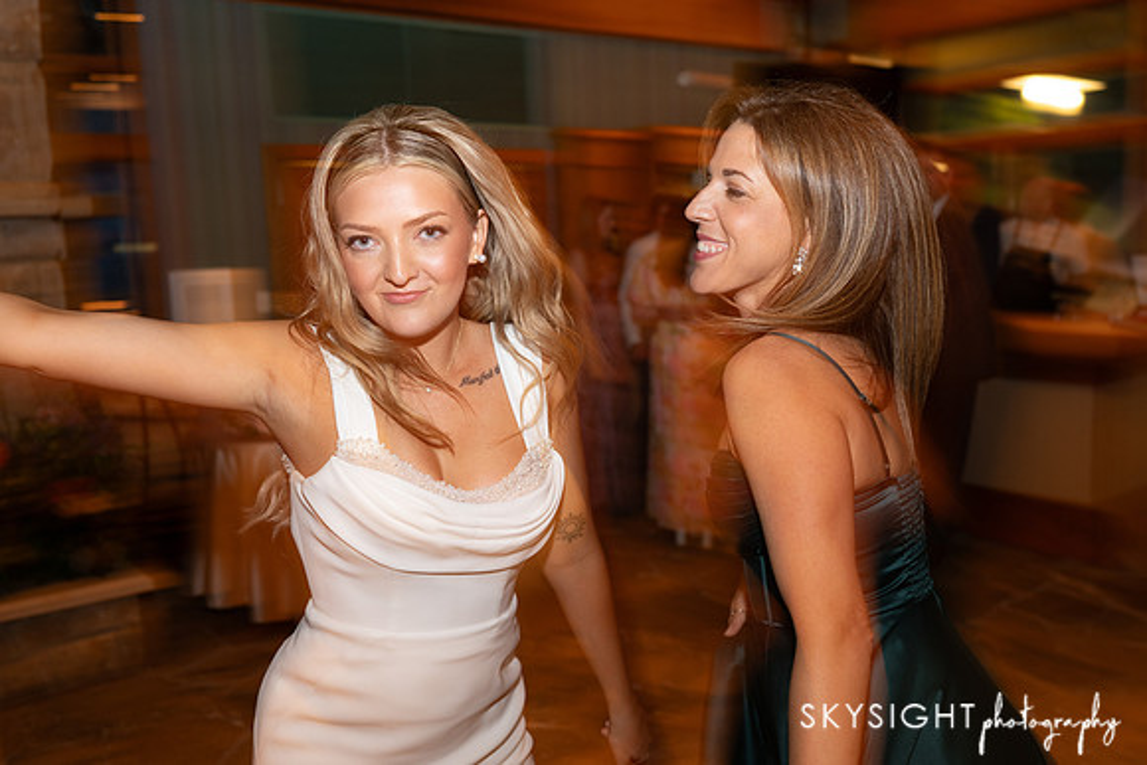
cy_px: 382
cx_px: 574
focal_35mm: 35
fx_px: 1115
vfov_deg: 37.9
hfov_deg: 54.4
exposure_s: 1/13
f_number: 3.5
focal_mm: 35
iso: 640
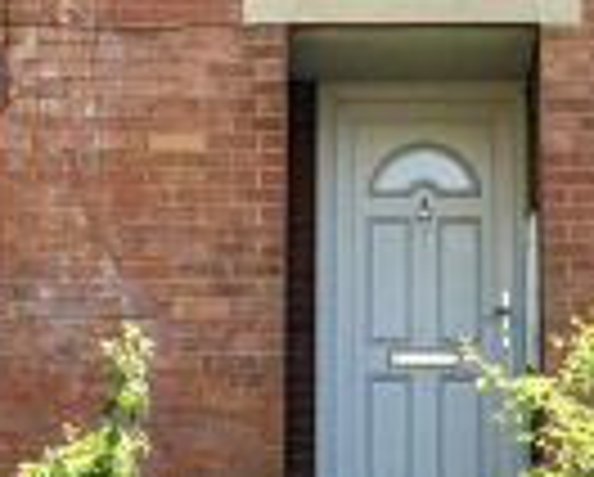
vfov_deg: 7.1
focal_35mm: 218
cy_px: 133
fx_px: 3838
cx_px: 554
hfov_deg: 8.8
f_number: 8
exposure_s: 1/500
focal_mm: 20
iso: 400
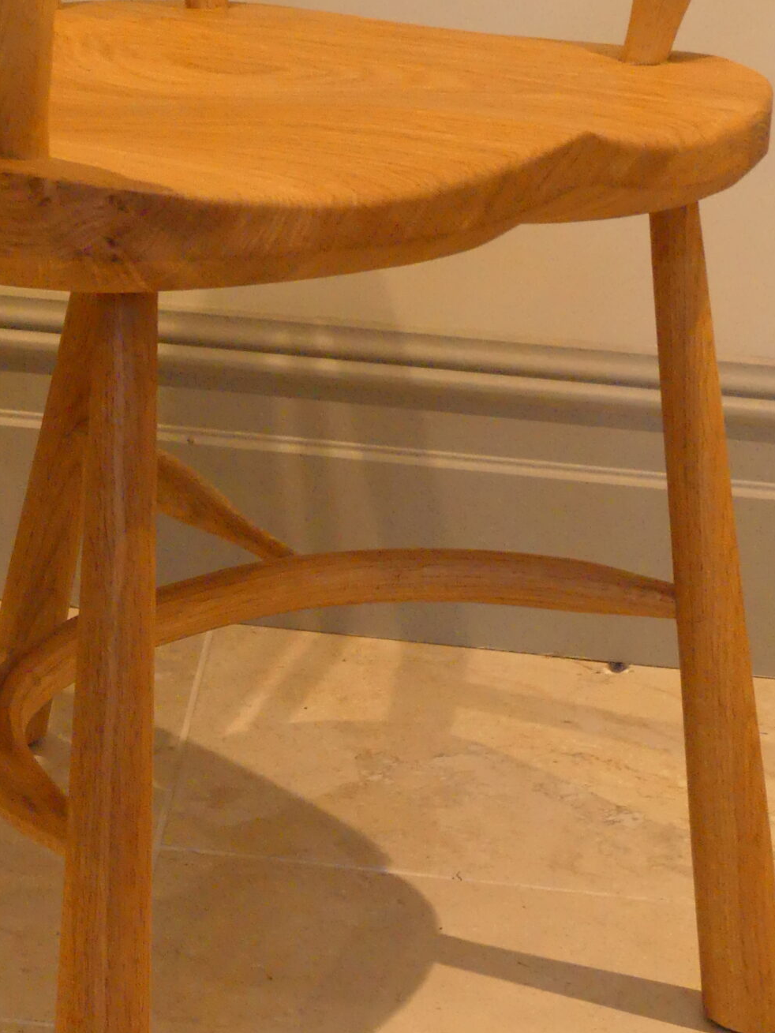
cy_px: 713
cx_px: 111
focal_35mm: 88
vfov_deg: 22.1
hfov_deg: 16.6
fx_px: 2626
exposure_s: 1/80
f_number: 2.8
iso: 1000
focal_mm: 8.1
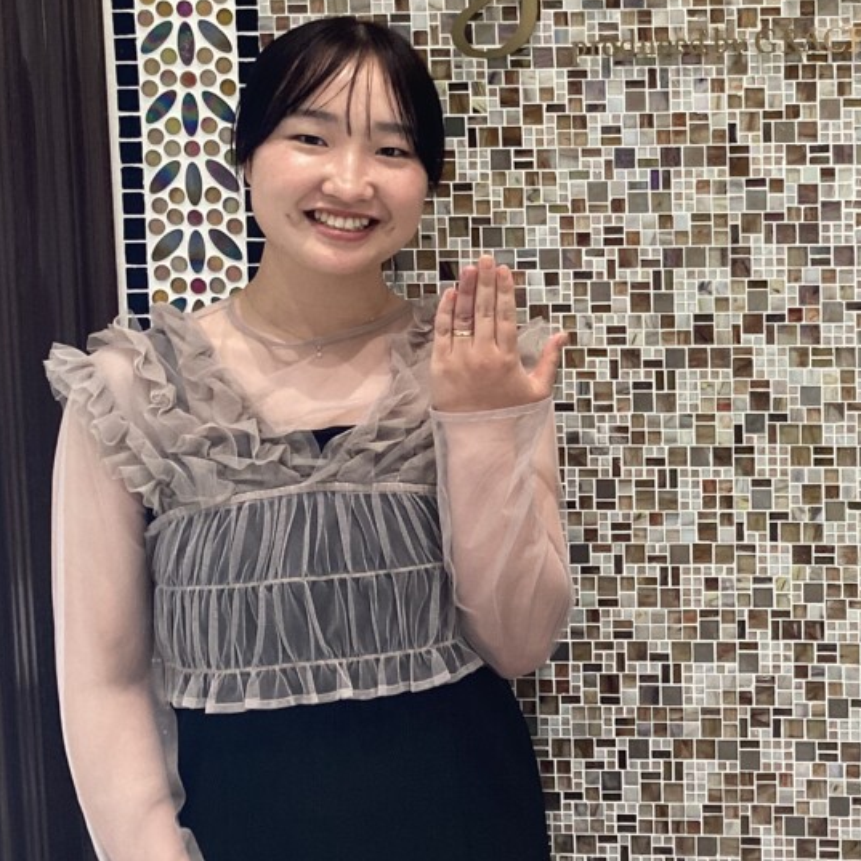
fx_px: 1463
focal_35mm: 52
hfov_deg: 31.2
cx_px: 782
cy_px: 272
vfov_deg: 32.5
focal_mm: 3.3
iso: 64
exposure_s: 1/60
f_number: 2.4
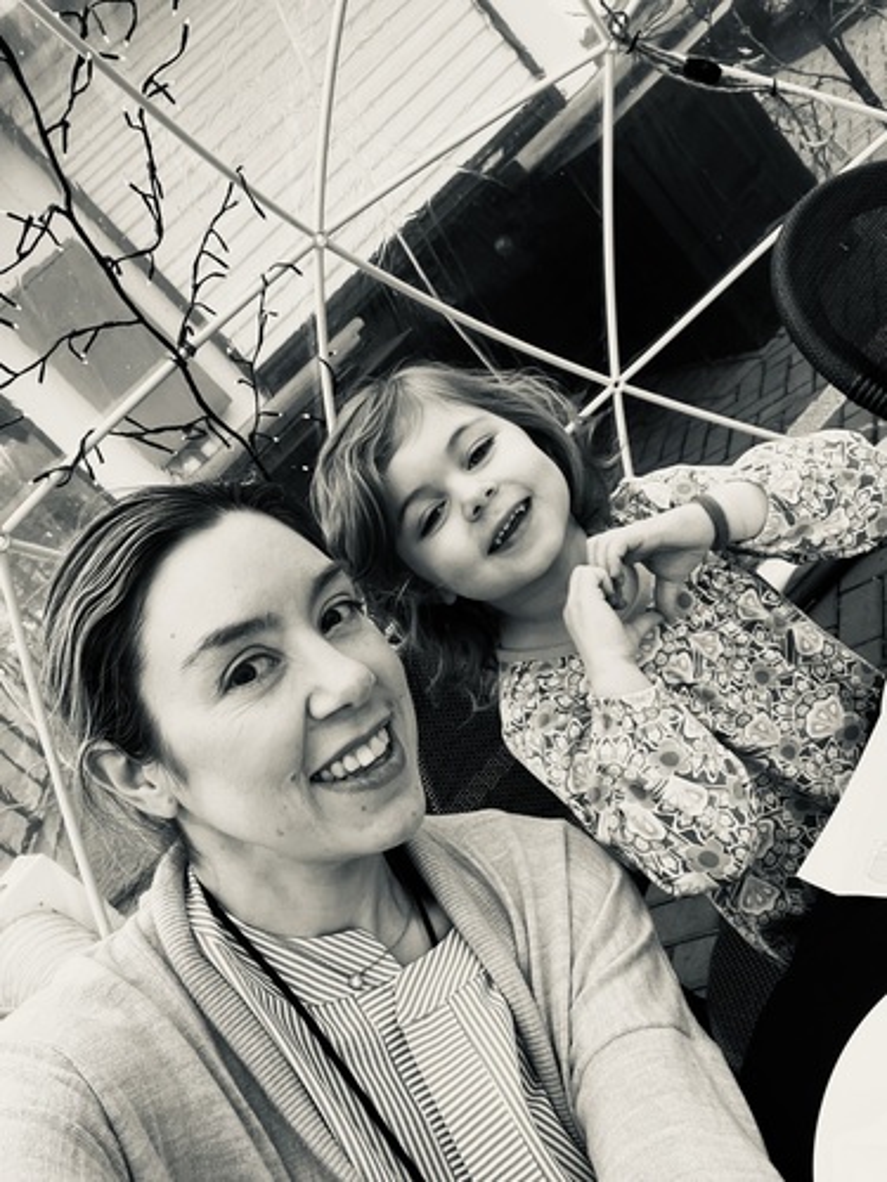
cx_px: 444
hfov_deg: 46.8
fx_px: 1025
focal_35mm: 30
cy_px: 591
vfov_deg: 60.0
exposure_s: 1/120
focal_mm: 2.71
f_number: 2.2
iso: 64
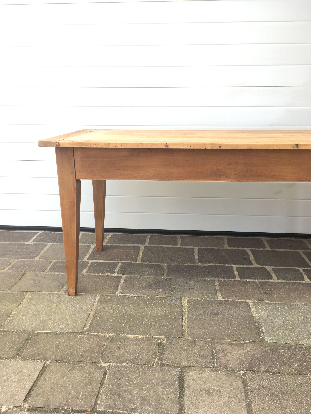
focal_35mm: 29
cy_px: 207
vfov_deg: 61.7
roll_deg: -0.9
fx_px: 347
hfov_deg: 48.2
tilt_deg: -19.8
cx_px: 156
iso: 25
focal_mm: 4.15
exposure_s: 1/120
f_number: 2.2
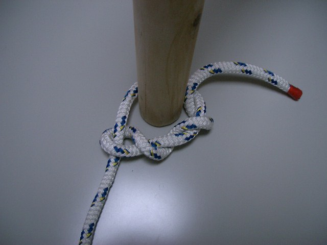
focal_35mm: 35
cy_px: 122
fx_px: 331
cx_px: 164
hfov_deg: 52.6
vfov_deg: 40.7
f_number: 2.6
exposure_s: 1/40
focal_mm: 5.8
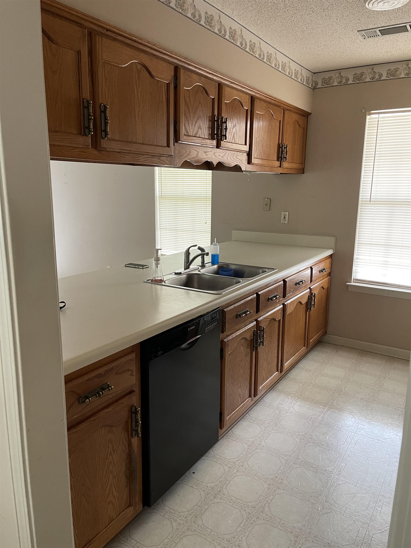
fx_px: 412
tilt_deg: -11.2
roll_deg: -0.5
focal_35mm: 26
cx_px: 206
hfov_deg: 53.1
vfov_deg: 67.3
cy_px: 274
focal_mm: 5.1
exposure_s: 1/60
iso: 400
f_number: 1.6
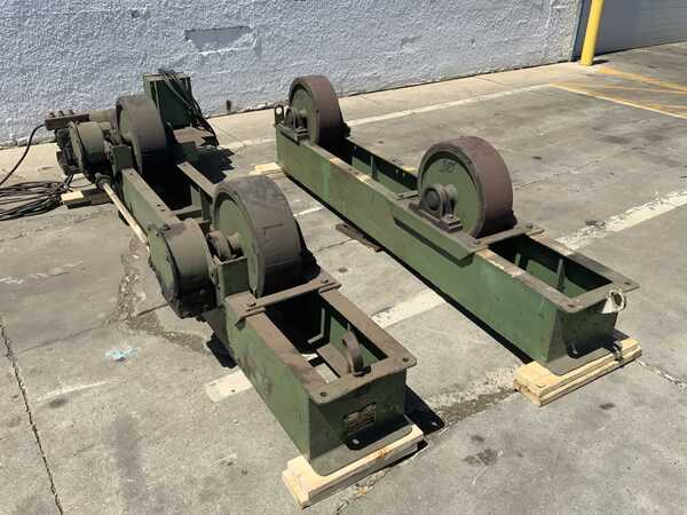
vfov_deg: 48.2
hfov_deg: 61.7
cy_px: 258
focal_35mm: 29
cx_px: 344
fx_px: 576
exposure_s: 1/1912
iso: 16
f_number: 1.8
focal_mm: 3
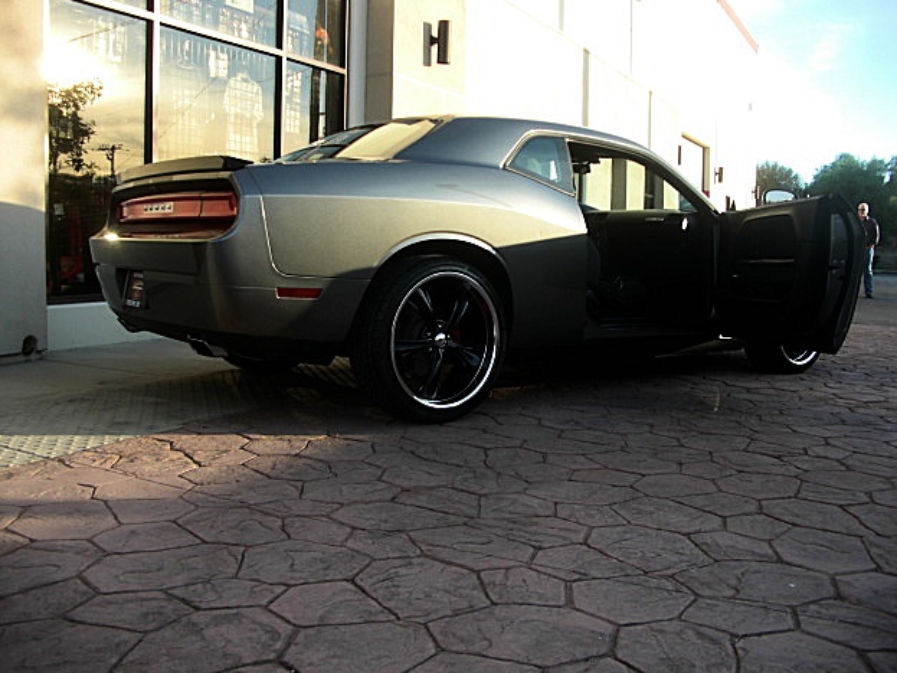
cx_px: 459
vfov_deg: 38.7
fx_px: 959
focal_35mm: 37
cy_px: 331
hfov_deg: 50.1
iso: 50
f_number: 2.8
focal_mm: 6.3
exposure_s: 1/200
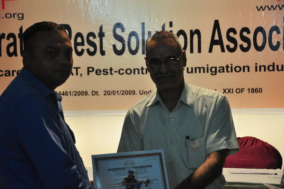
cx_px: 142
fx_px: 662
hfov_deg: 24.2
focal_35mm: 84
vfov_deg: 16.2
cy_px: 94
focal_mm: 56
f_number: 5
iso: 800
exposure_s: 1/60
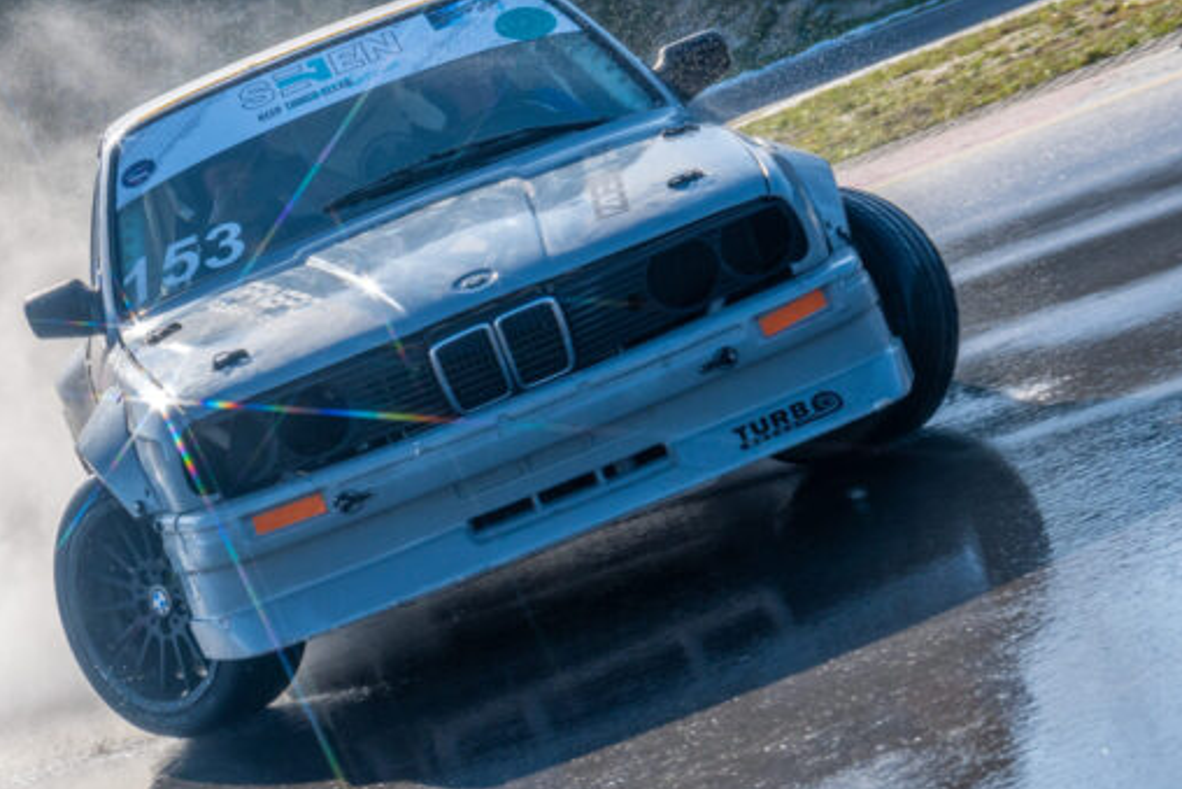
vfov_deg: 11.0
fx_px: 4097
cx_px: 442
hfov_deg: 16.4
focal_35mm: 125
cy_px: 275
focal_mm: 55
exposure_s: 1/1250
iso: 100
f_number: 5
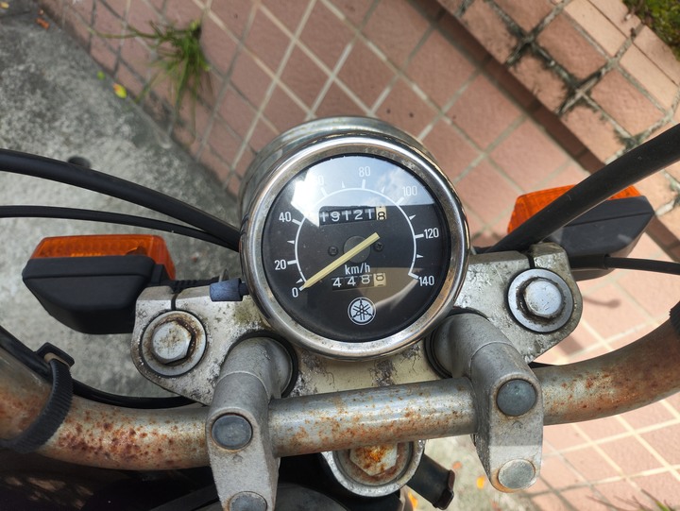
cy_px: 256
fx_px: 472
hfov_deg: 71.6
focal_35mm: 24
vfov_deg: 56.9
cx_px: 340
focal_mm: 4.68
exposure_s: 1/640
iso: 50
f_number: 1.8
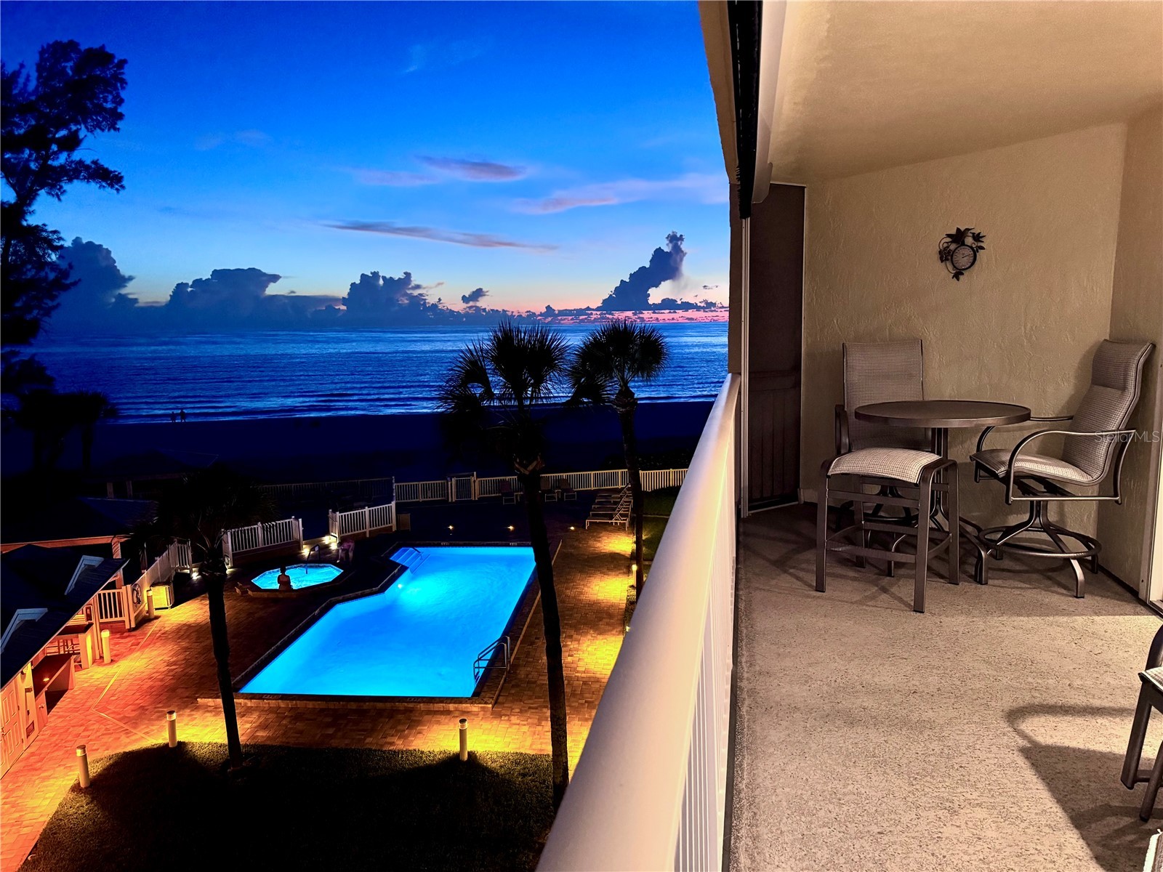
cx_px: 582
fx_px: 806
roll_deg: +0.7
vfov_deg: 56.8
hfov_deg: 71.6
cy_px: 436
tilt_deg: -8.5
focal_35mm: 24
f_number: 1.78
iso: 800
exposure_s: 1/30
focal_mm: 6.76
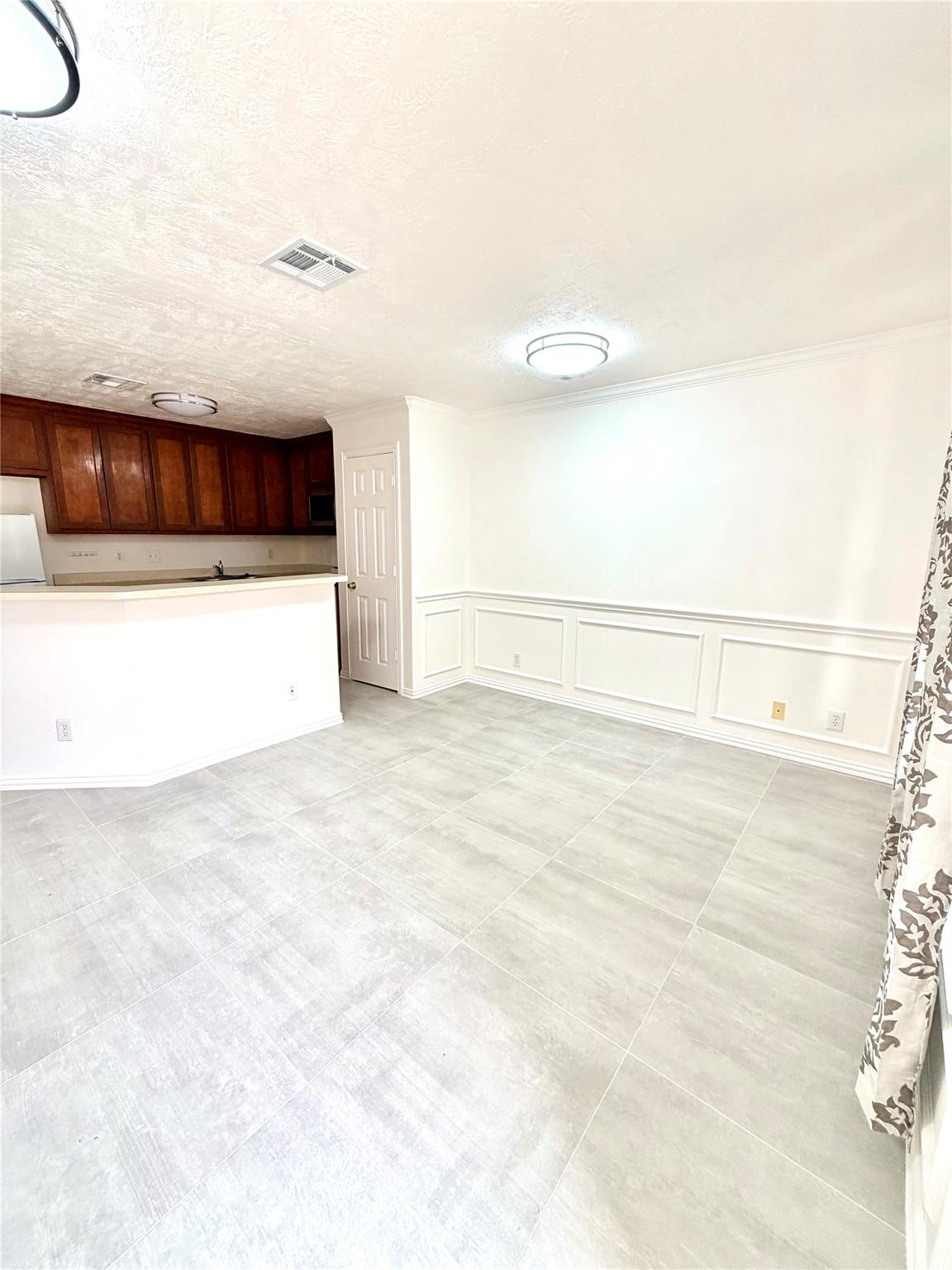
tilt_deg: -10.3
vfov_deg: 102.1
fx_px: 513
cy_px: 635
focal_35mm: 14
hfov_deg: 85.7
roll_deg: -1.0
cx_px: 476
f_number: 2.2
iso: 200
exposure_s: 1/120
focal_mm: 2.22
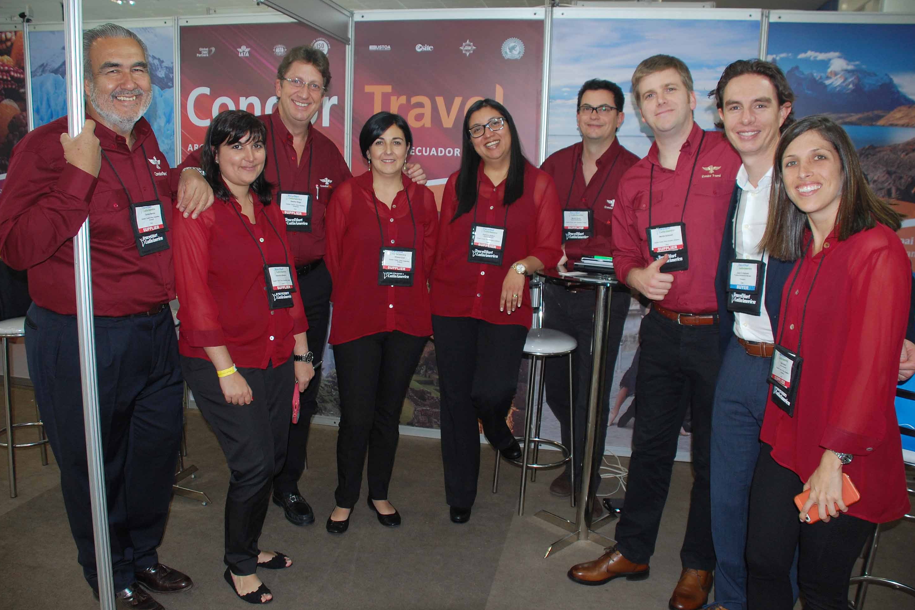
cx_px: 449
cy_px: 313
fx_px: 788
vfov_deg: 42.3
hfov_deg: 60.3
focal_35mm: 31
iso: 400
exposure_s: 1/60
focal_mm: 20
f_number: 3.8
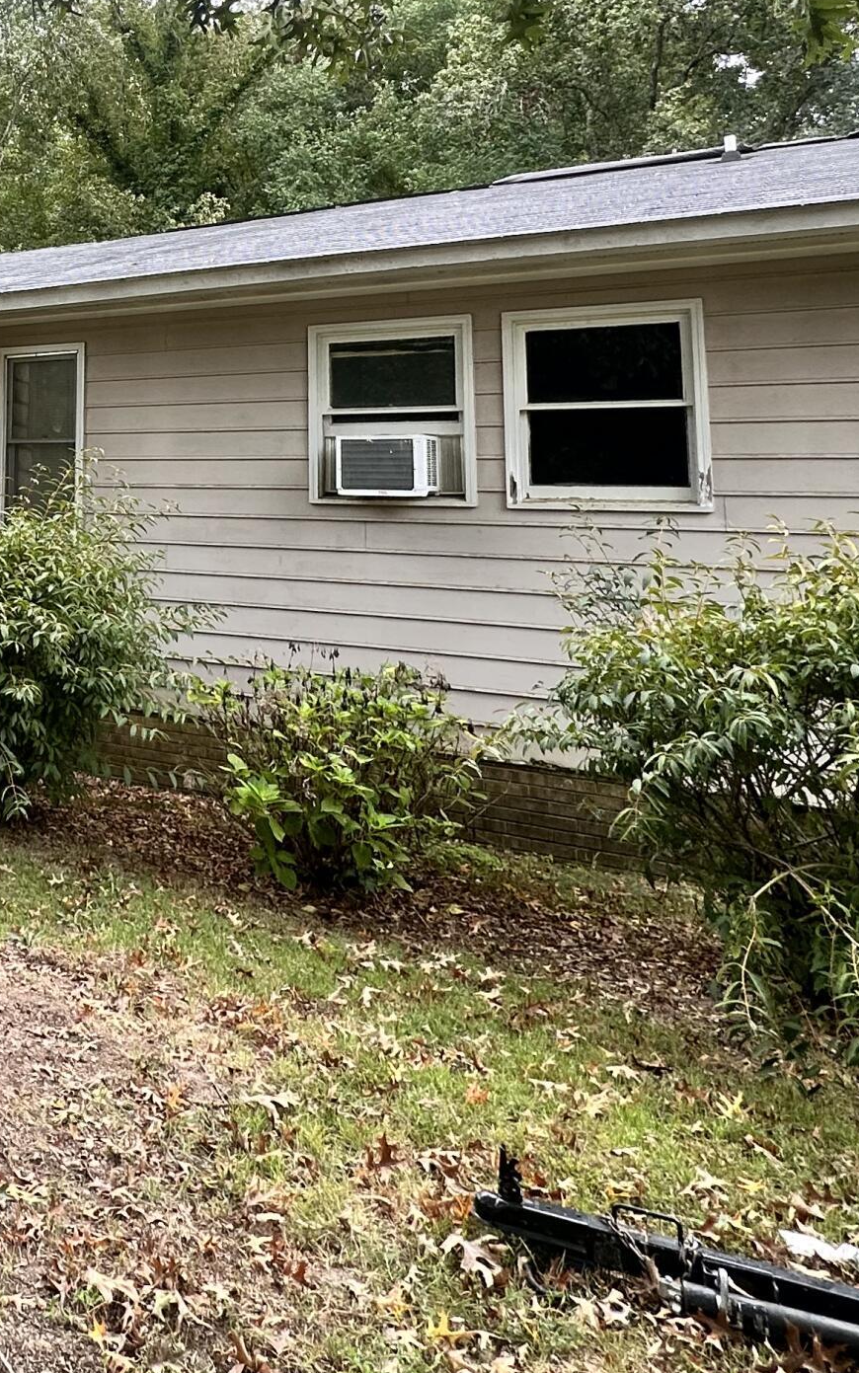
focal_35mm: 32
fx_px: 1198
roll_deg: -2.6
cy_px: 361
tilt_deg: +5.7
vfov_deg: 57.0
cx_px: -128
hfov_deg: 33.4
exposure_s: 1/99
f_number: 2.2
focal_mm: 2.22
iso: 40
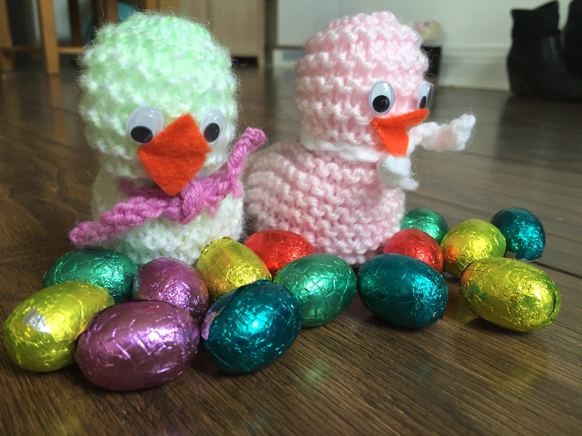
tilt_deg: -17.5
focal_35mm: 29
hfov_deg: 61.7
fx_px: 488
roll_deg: -1.8
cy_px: 218
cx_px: 291
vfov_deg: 48.2
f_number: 2.2
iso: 32
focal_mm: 4.15
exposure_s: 1/33
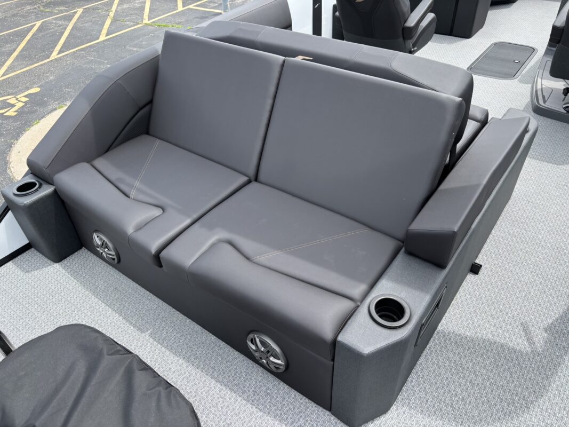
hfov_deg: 67.3
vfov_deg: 53.1
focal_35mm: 26
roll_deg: +1.4
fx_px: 427
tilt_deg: -40.0
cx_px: 284
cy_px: 214
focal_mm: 5.96
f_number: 1.6
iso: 50
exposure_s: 1/831
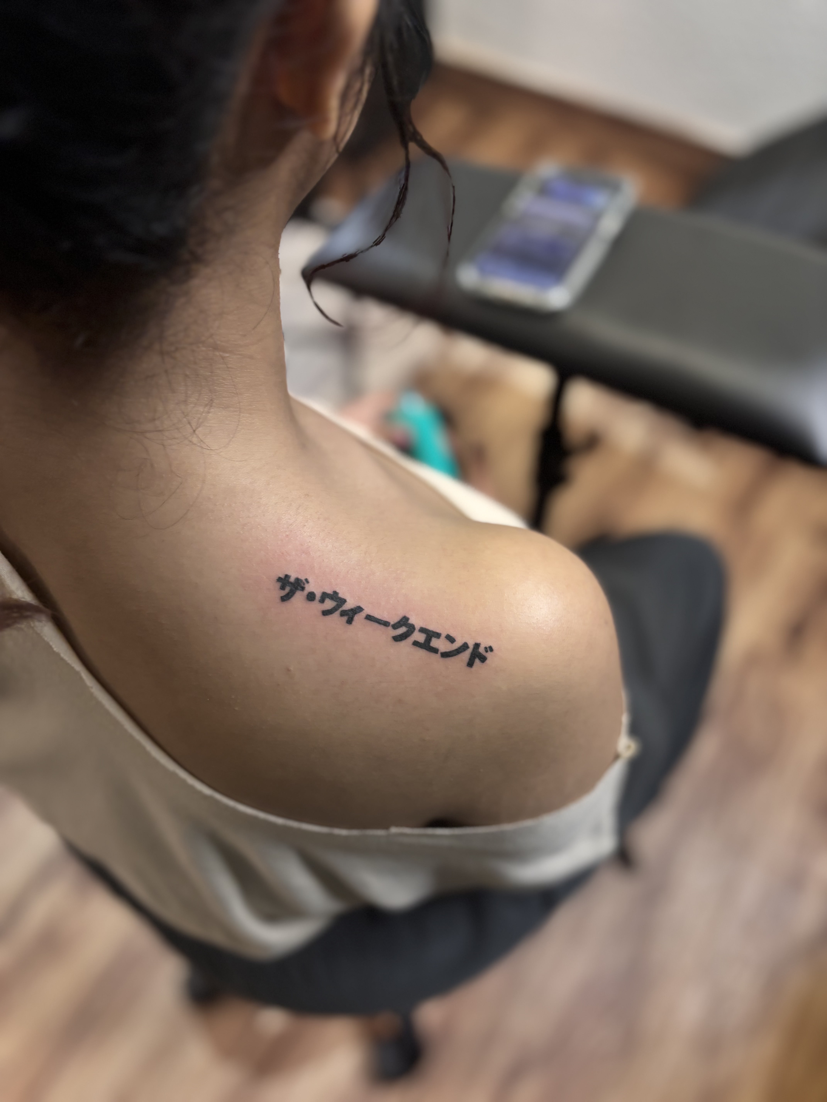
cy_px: 551
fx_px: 828
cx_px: 414
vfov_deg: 67.3
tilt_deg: -59.3
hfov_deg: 53.1
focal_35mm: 26
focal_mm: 5.96
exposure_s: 1/50
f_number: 1.6
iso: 160
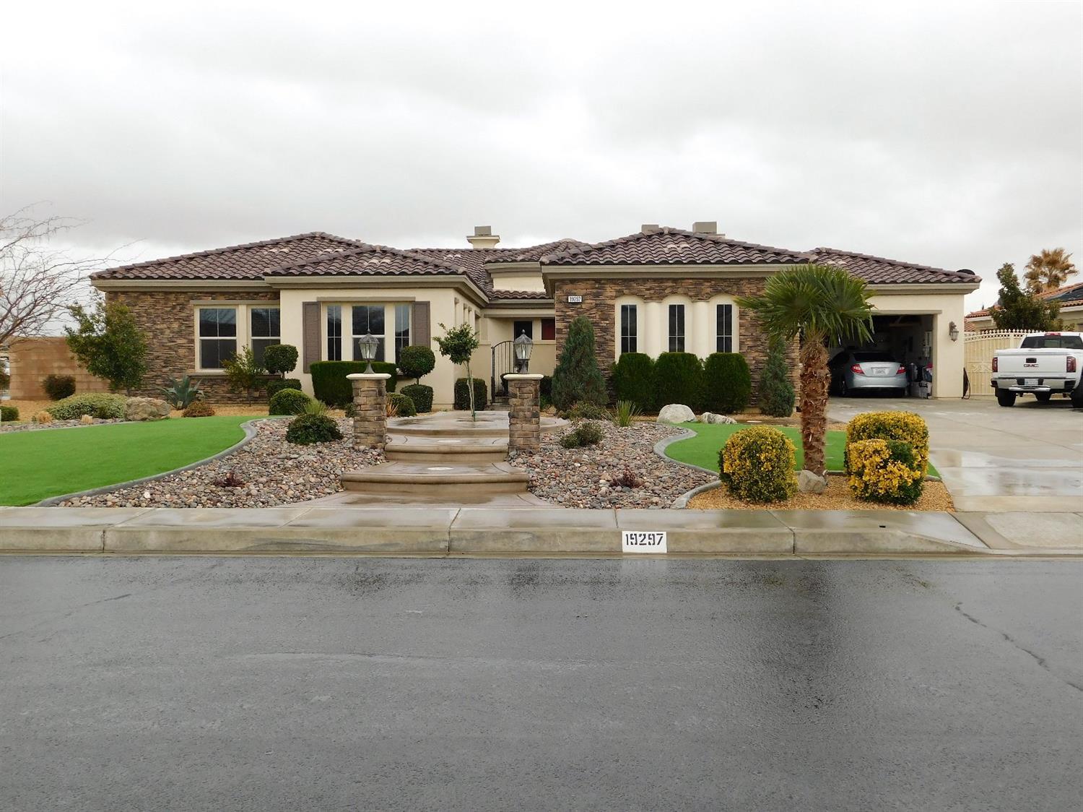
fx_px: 1126
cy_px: 406
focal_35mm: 36
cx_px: 542
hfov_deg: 51.4
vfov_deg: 39.6
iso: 125
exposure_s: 1/125
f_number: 3.5
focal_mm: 6.3
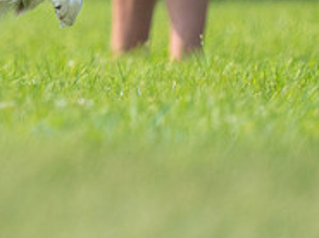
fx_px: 16684
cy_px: -47
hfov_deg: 1.1
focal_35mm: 1814
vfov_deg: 0.8
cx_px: -21
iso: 2000
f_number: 6.3
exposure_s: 1/4000
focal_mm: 600
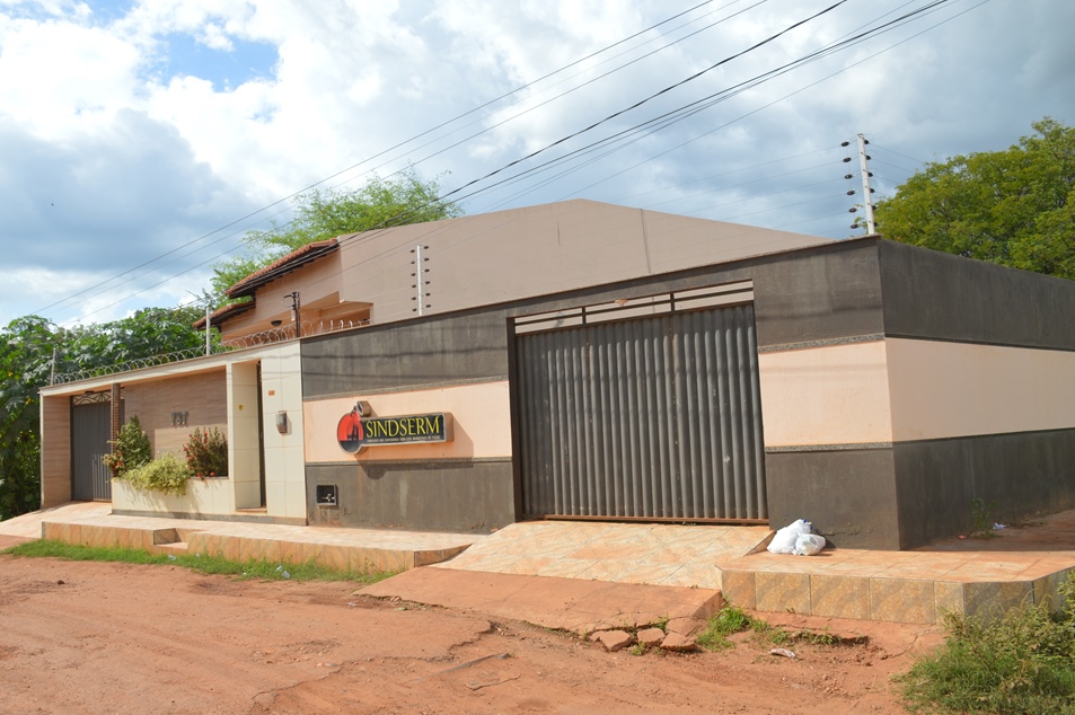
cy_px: 360
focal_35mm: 29
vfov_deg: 44.9
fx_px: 865
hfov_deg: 63.6
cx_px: 504
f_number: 9
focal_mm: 18
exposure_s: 1/320
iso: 100
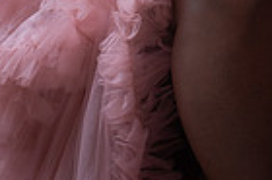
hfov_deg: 13.5
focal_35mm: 145
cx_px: 375
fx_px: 1094
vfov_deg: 8.9
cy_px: -177
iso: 100
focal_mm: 35
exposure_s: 1/200
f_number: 5.6
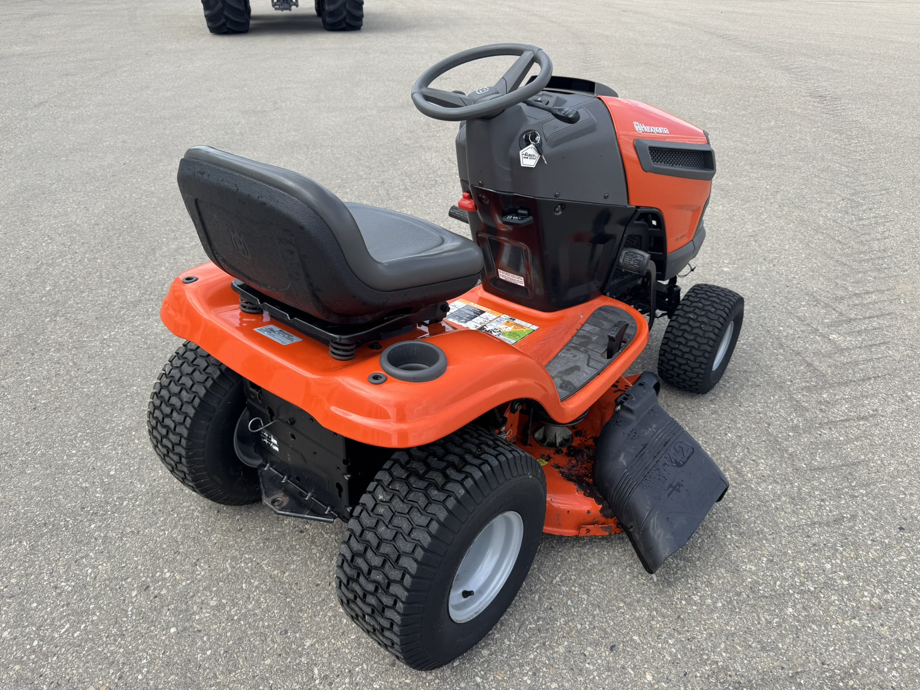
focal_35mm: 24
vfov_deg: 56.8
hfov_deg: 71.6
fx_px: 638
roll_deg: +0.8
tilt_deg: -31.8
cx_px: 460
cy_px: 345
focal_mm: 6.76
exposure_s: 1/1488
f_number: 1.78
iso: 80
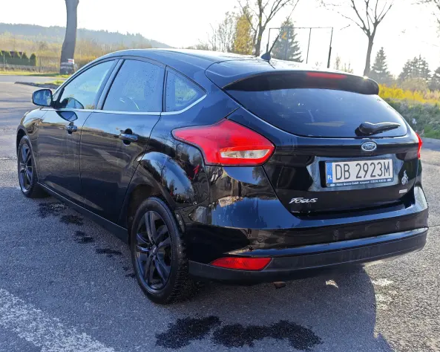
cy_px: 177
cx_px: 229
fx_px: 508
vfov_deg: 38.2
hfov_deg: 46.8
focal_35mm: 39
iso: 50
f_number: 2
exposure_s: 1/552
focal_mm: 8.72
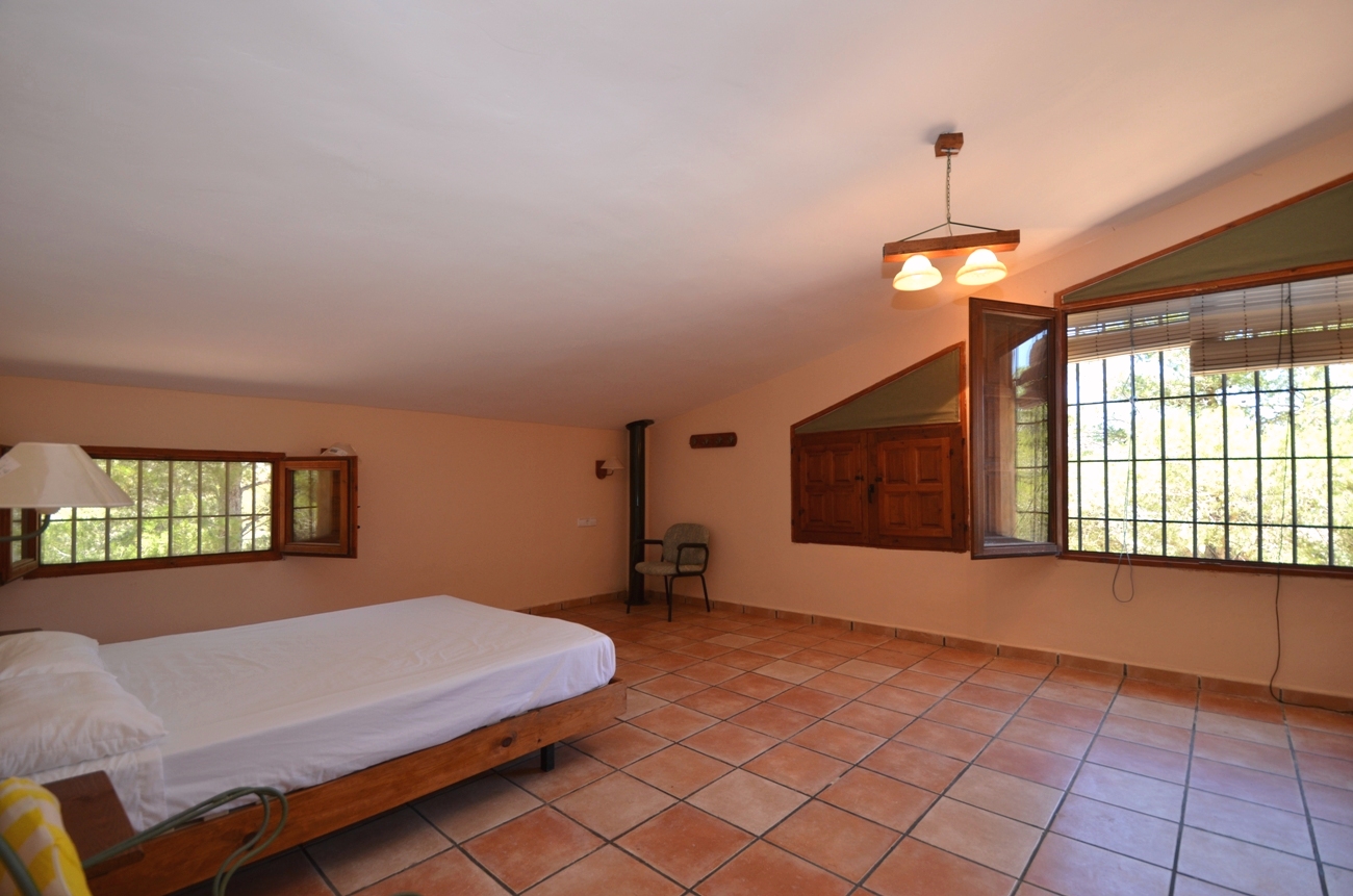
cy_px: 448
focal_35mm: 15
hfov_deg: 100.5
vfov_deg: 77.1
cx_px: 676
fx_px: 563
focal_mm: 10
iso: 200
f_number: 4
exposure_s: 1/60
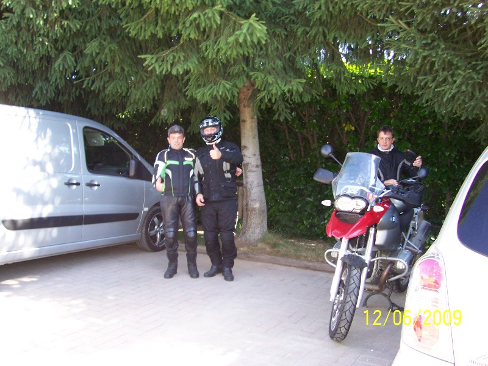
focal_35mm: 34
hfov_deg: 54.0
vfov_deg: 41.8
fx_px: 479
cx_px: 244
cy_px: 183
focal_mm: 5.6
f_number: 2.7
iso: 160
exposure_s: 1/125
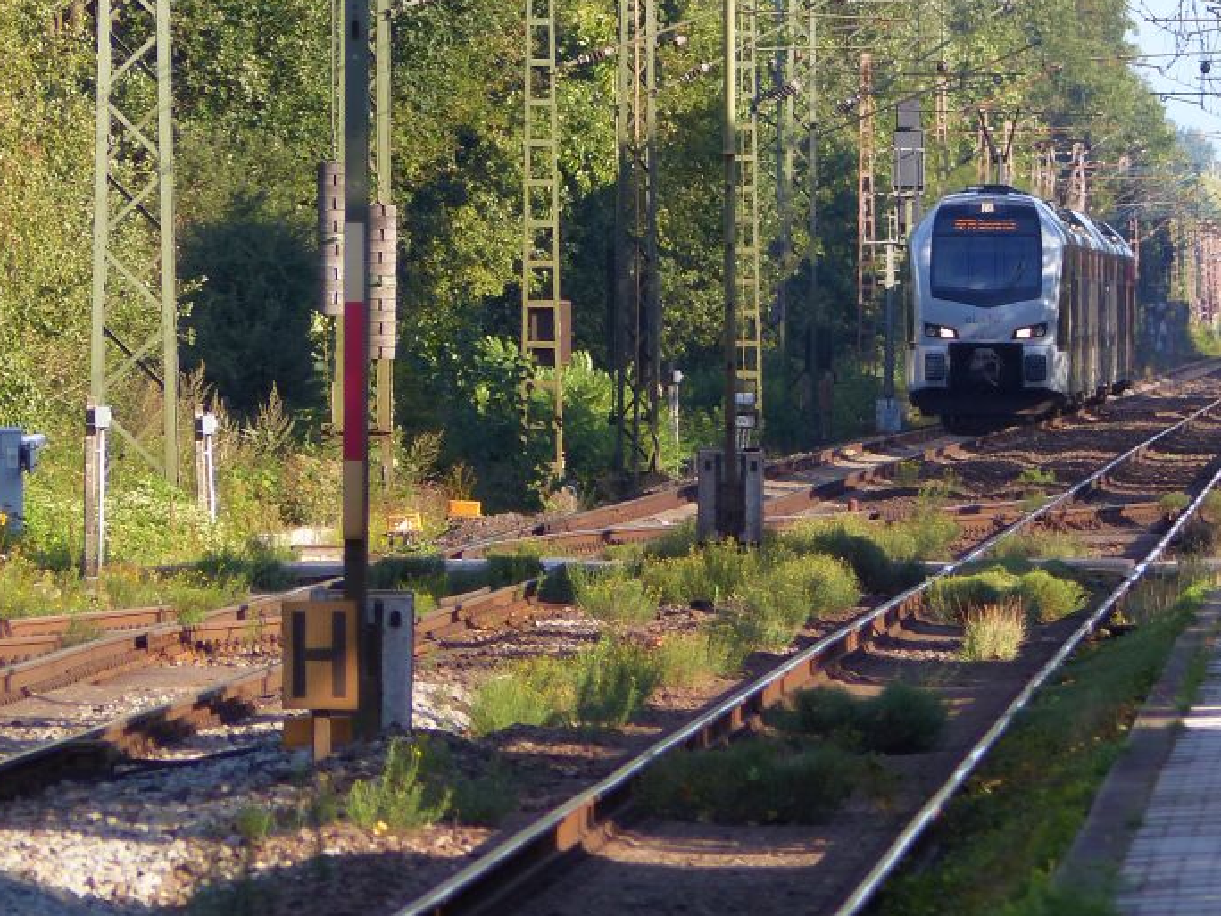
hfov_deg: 1.9
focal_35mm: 1052
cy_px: 241
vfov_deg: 1.4
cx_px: 848
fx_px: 37107
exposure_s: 1/320
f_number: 4
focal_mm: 108
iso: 100
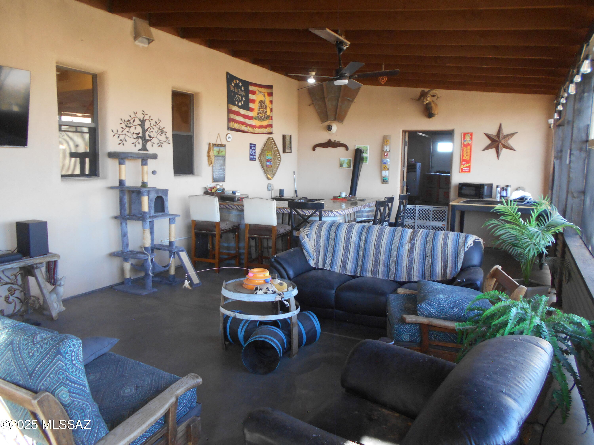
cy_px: 222
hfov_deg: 67.3
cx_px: 297
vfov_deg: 53.1
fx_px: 446
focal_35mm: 26
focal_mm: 4.6
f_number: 3.2
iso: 160
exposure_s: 1/30
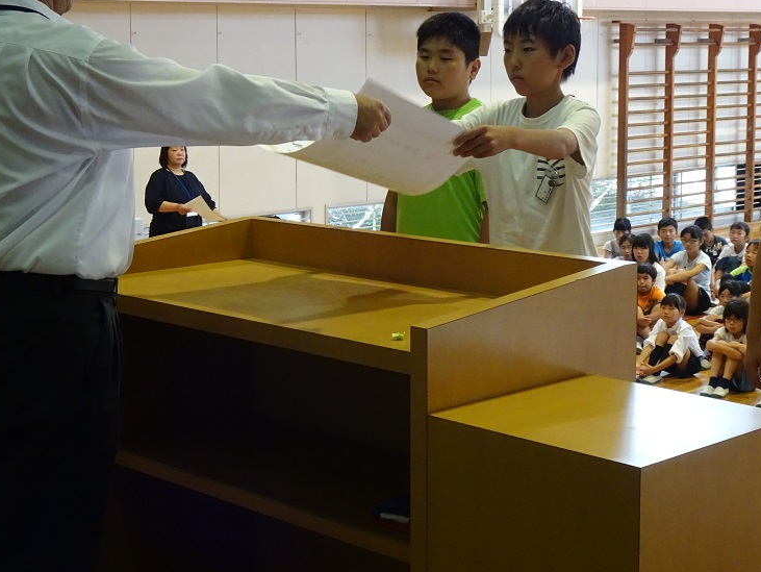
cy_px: 197
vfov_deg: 21.9
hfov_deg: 29.0
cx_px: 384
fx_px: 1474
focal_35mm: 67
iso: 500
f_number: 4.5
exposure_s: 1/50
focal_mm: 8.51
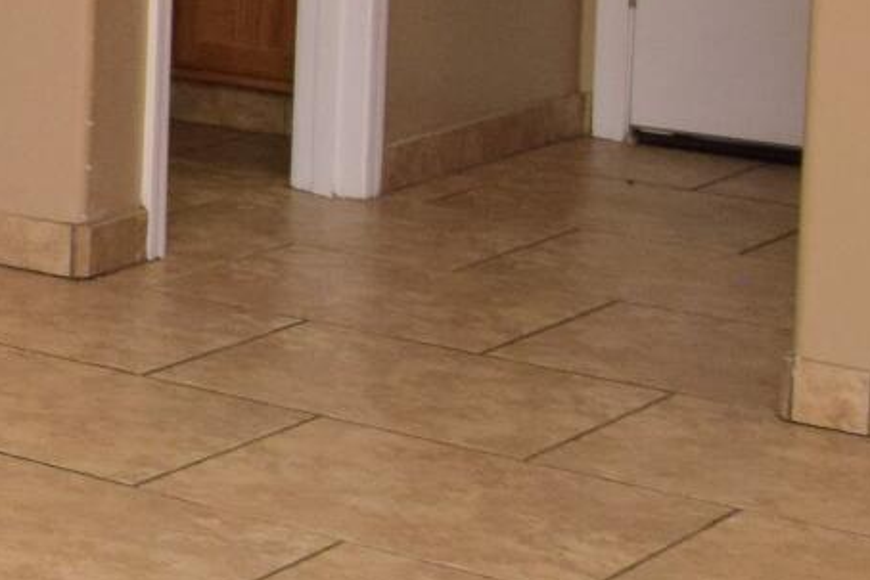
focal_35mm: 119
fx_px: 2877
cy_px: -190
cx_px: -1211
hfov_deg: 13.1
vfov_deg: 11.2
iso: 400
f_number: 9
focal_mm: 12
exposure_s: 1/50
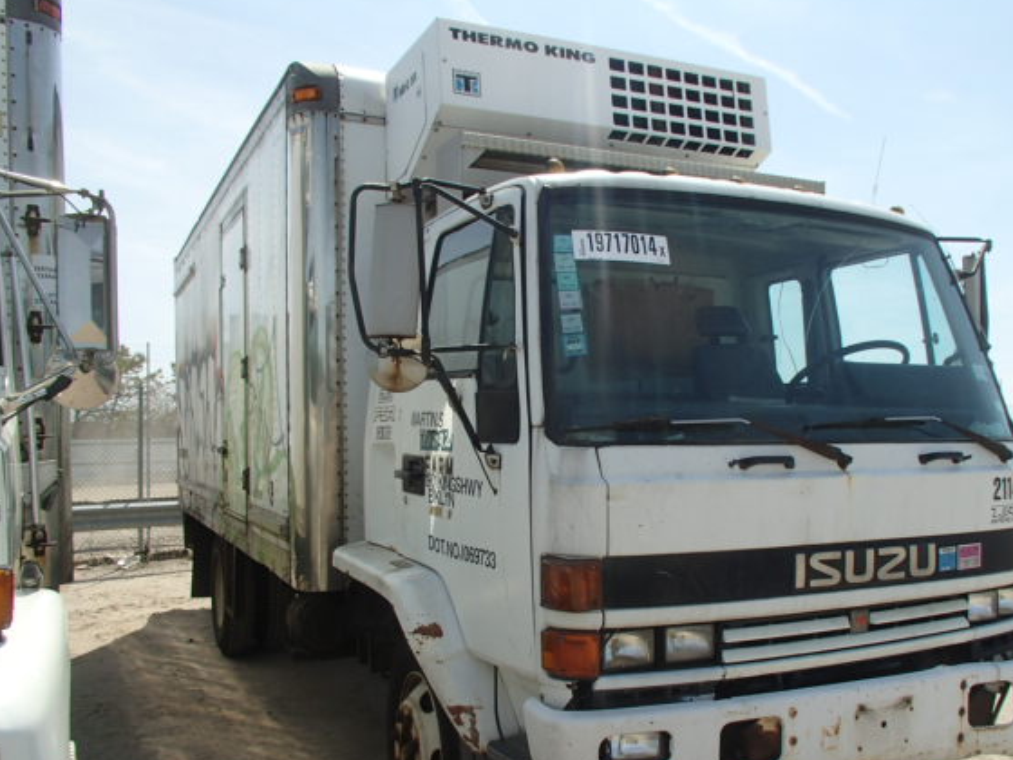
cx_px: 566
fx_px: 936
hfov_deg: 56.7
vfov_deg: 44.1
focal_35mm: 32
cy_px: 422
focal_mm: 5
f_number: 3.9
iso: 100
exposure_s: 1/640
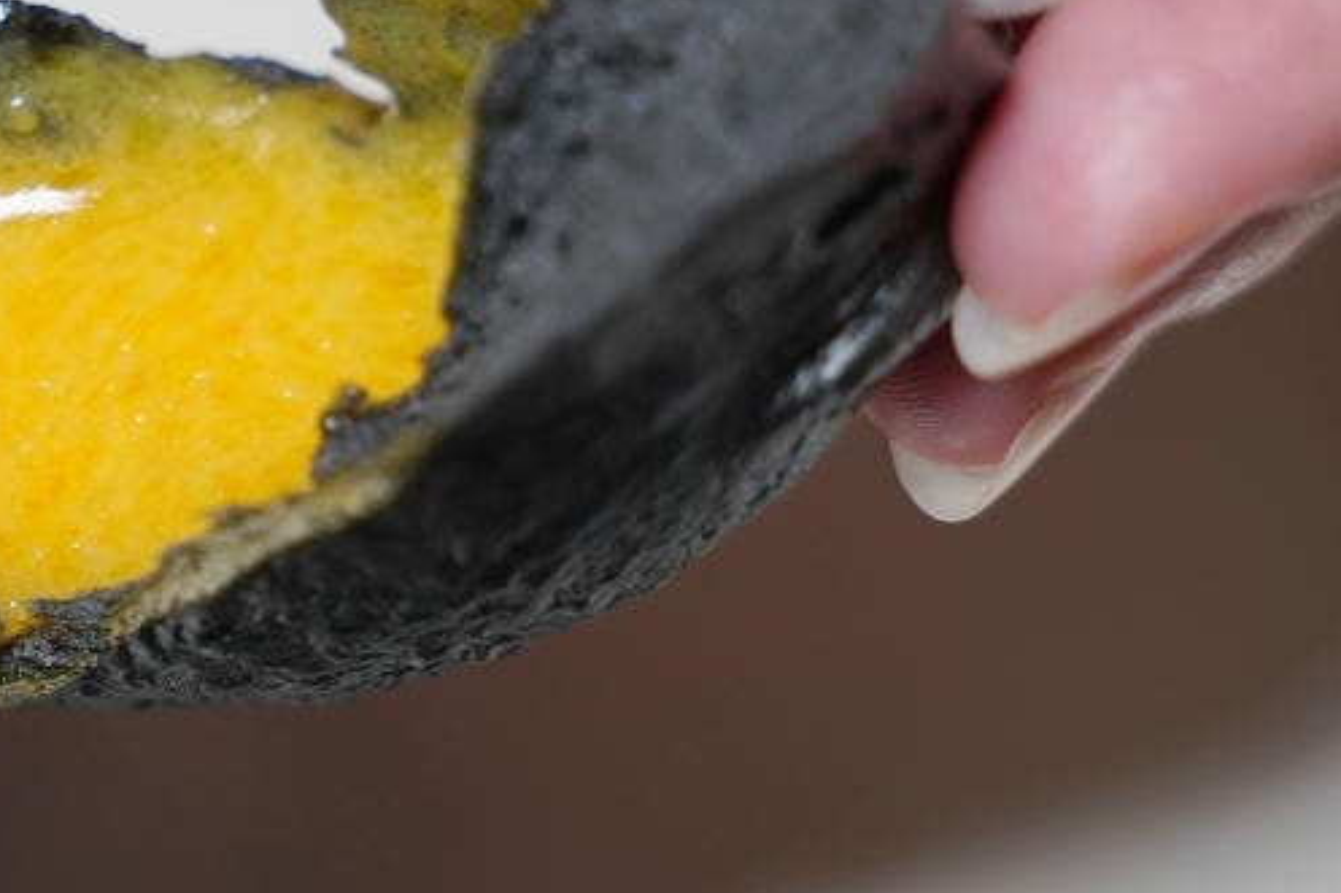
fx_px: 6740
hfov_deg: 11.2
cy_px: 332
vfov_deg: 7.6
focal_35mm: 181
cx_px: -54
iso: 200
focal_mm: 75
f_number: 4
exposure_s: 1/80
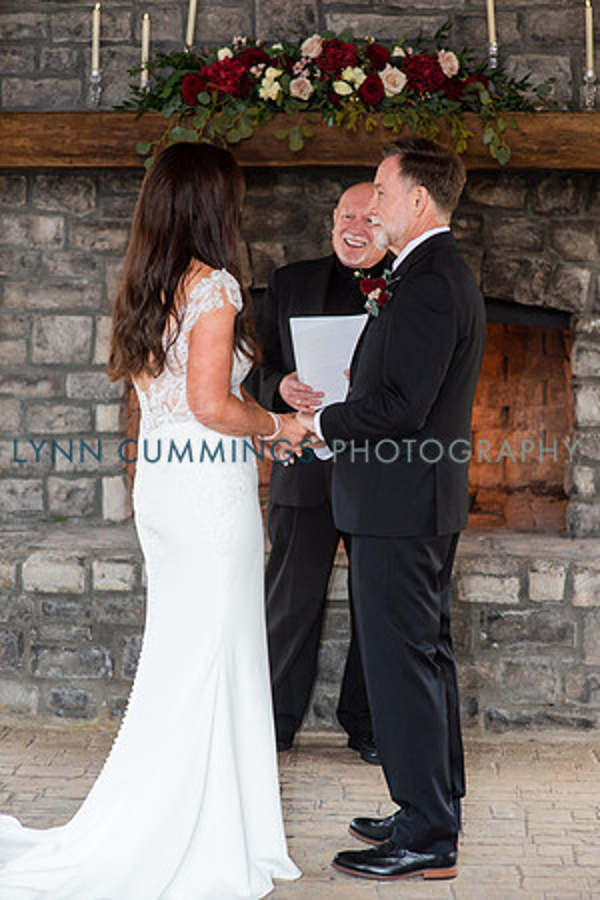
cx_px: 300
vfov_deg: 23.9
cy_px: 450
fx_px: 2125
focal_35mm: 85
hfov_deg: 16.1
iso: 640
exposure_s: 1/125
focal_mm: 85
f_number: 3.2
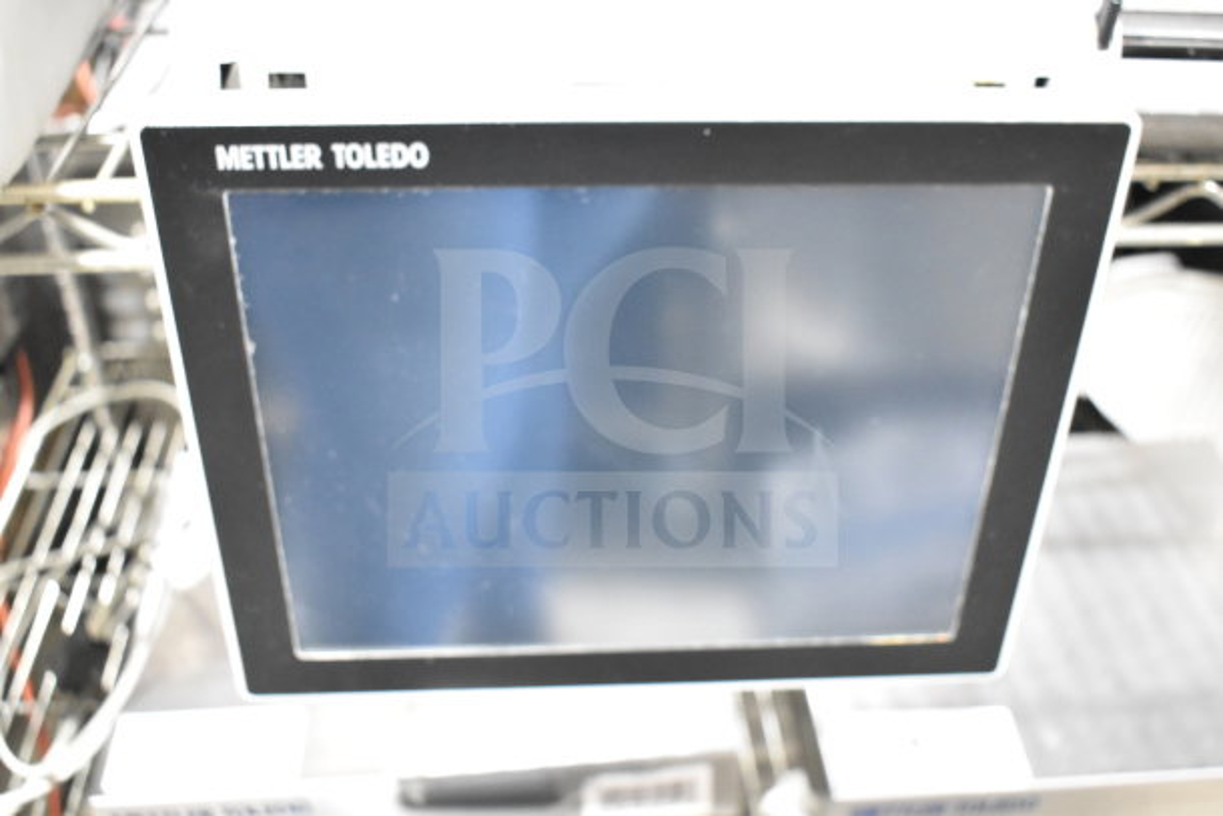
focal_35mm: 38
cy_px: 408
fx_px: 1274
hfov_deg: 51.3
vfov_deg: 35.5
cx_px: 612
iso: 5600
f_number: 4
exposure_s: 1/40
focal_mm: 25
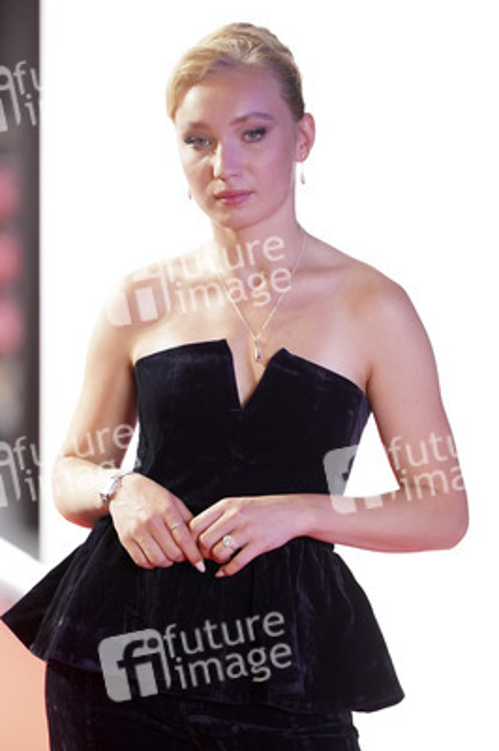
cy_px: 376
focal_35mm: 135
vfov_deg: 15.2
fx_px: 2812
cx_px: 250
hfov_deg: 10.1
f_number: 1.8
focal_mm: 135
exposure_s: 1/250
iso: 2500
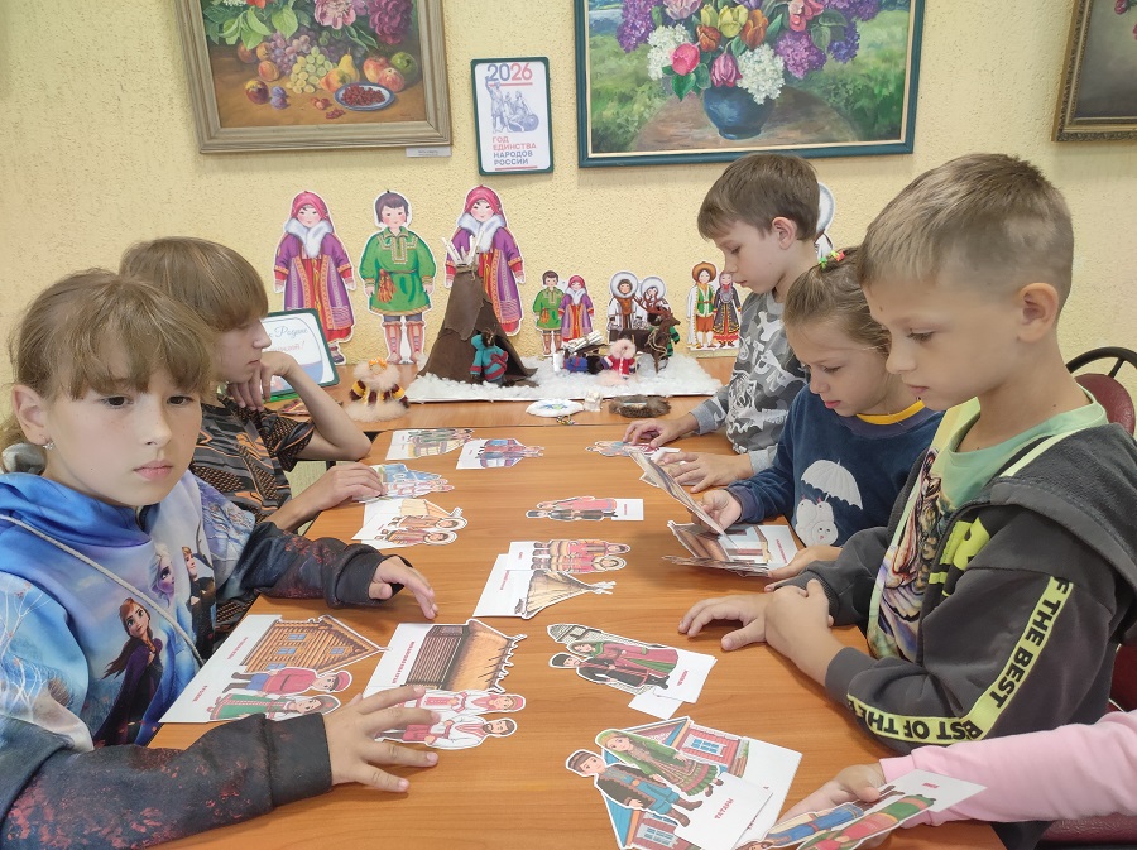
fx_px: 820
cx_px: 568
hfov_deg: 69.4
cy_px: 425
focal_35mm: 25
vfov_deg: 54.8
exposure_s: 1/50
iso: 476
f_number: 1.79
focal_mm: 4.7
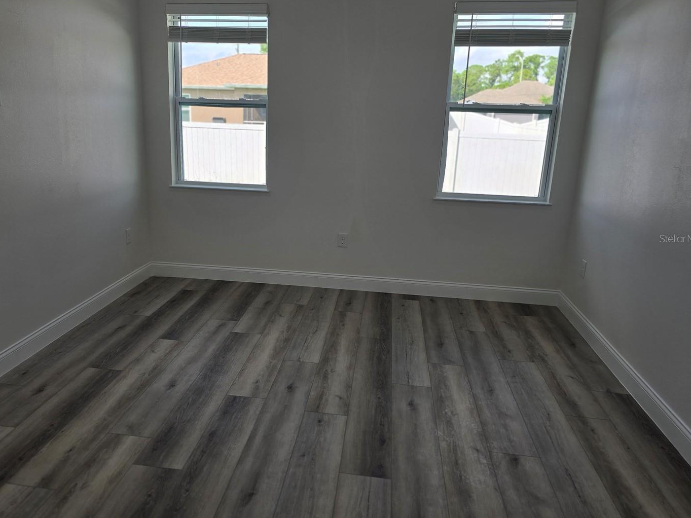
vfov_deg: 51.3
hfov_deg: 65.1
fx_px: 539
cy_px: 238
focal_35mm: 27
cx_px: 302
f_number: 1.7
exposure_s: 1/158
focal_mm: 6.3
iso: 12
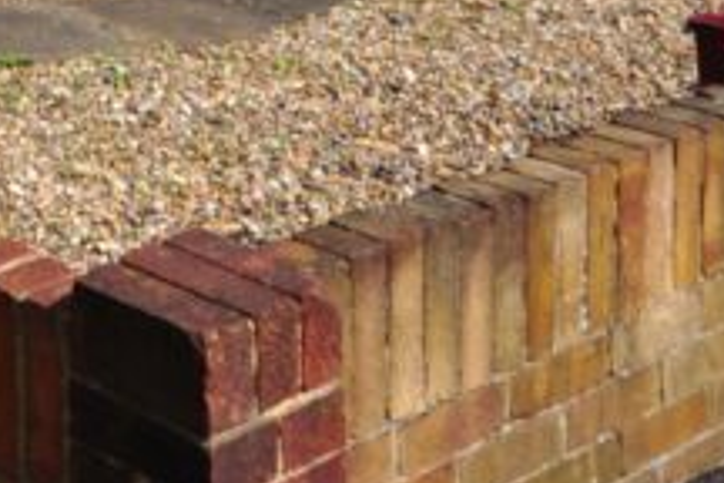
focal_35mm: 97
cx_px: -7
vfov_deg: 12.1
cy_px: -574
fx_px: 1951
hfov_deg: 20.3
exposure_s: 1/4000
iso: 220
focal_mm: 10
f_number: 4
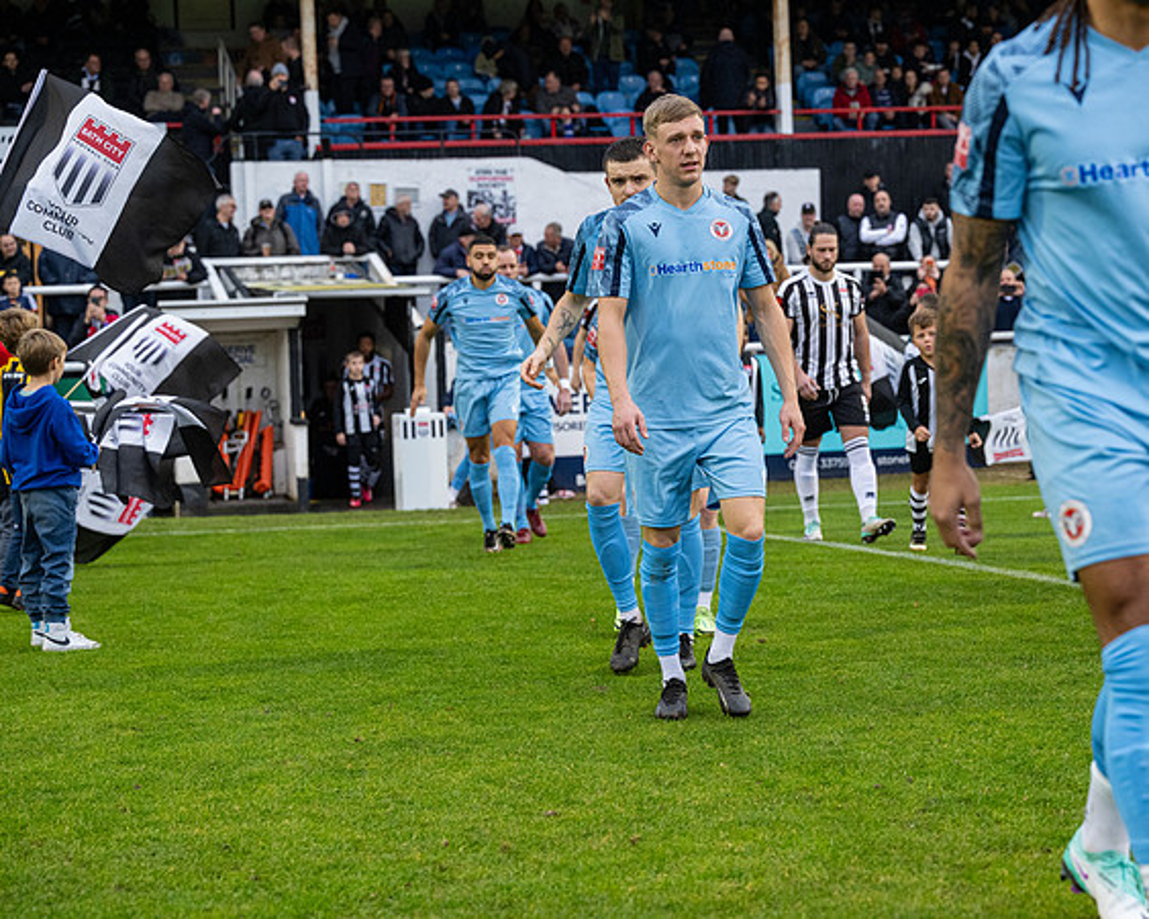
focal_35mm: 79
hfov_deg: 24.2
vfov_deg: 19.4
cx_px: 670
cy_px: 460
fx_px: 2680
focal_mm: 70
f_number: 4
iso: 2000
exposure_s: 1/500
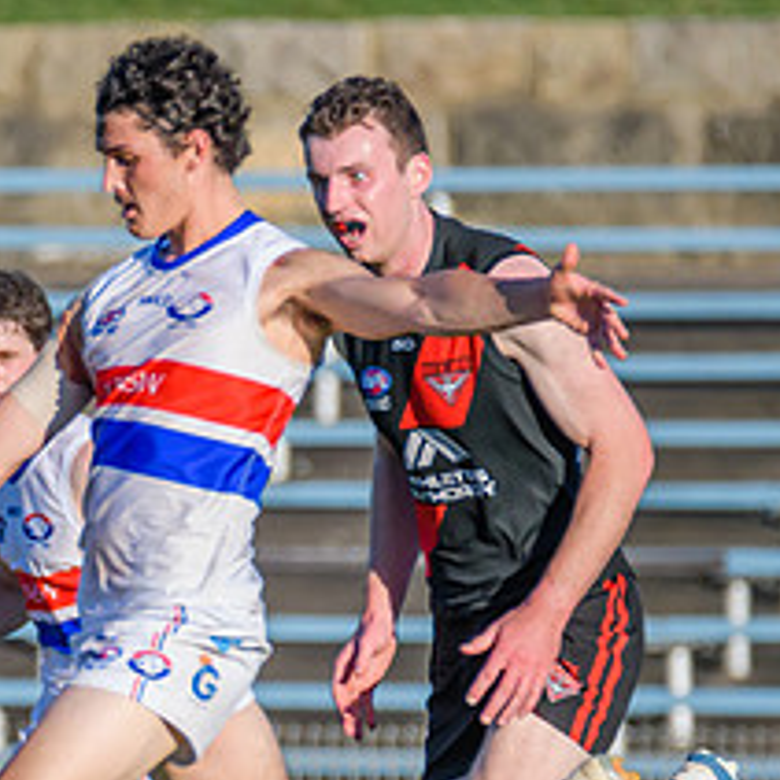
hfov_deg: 0.9
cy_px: 697
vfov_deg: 0.9
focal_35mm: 1922
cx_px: -77
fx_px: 48998
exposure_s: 1/2000
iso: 800
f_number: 7.1
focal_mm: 500
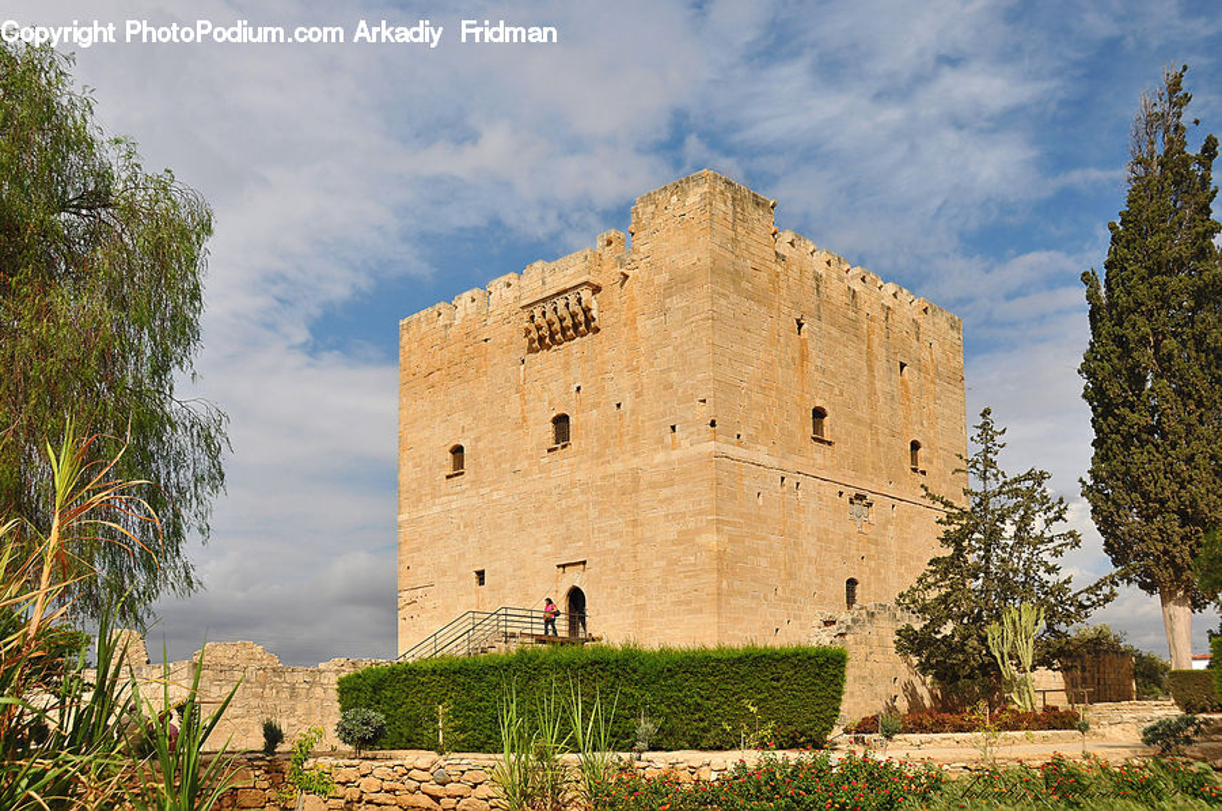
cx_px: 611
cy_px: 406
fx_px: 1118
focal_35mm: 33
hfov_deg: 57.3
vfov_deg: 39.8
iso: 200
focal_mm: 22
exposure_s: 1/1600
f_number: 6.3
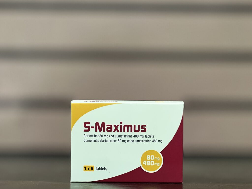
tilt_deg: +2.6
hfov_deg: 25.3
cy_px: 94
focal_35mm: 77
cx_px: 126
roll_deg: -0.1
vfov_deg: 19.1
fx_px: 561
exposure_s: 1/25
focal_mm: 9
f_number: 2.8
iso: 320
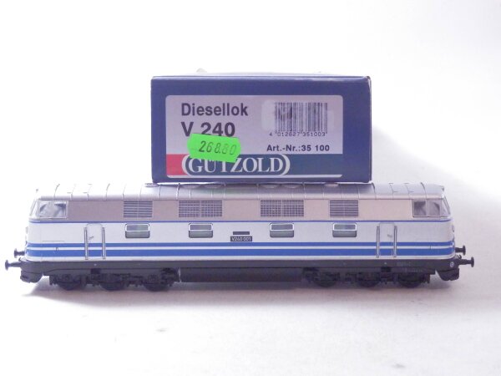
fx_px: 955
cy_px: 188
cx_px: 250
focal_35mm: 66
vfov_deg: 22.3
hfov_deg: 29.4
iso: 1600
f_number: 4.4
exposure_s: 1/160
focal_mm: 11.9
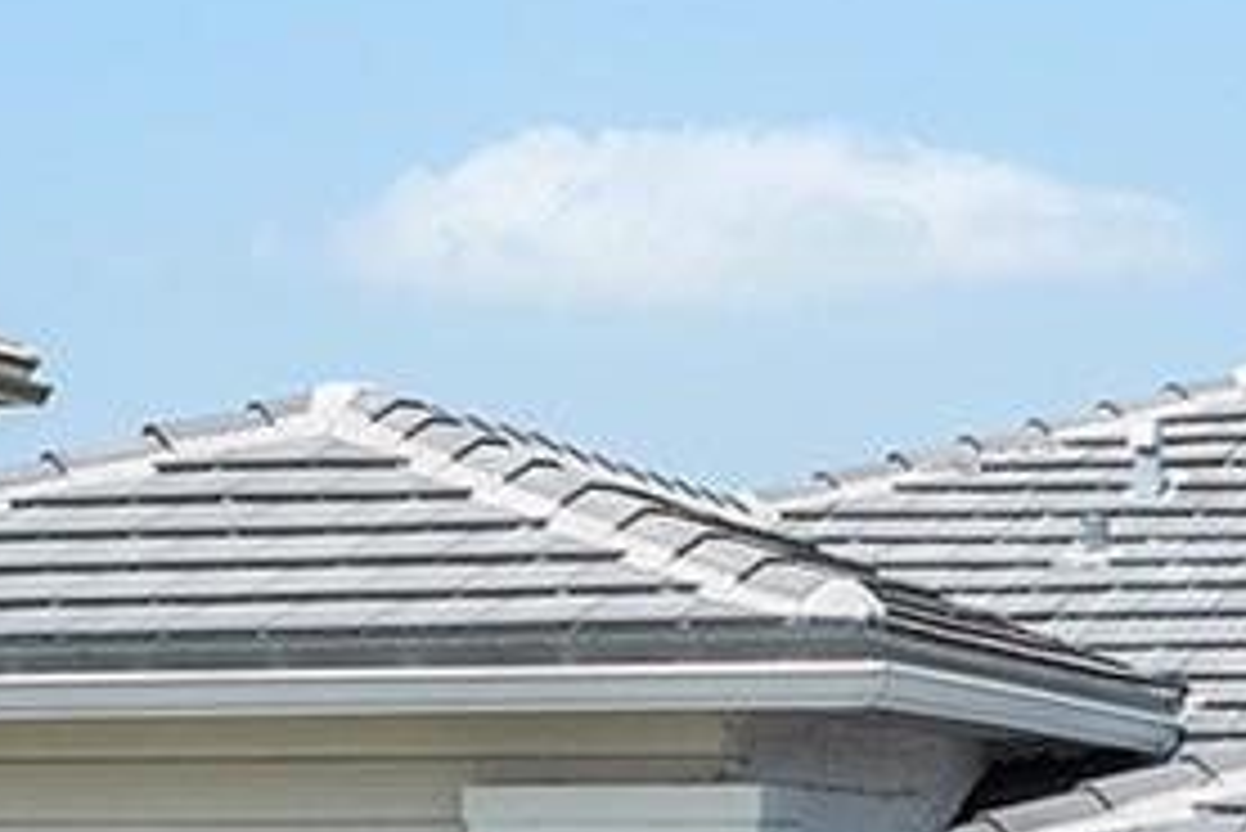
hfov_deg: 14.1
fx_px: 4986
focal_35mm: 144
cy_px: 1437
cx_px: 1080
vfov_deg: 9.2
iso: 100
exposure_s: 1/2500
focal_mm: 12.29
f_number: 2.8
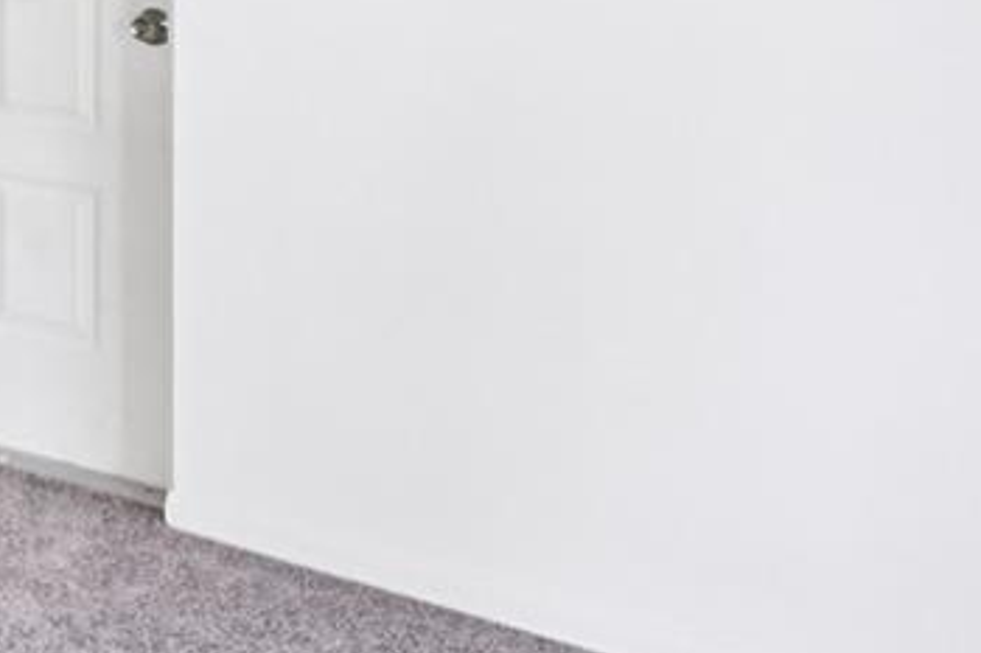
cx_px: -785
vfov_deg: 19.9
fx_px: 1743
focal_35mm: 64
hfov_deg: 21.1
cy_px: -140
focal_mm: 14
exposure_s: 1/50
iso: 2500
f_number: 8
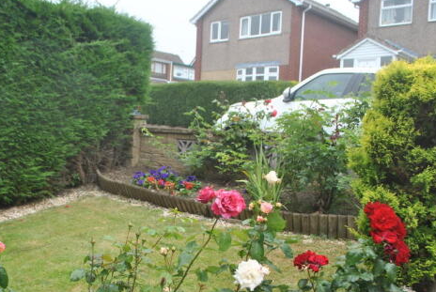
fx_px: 461
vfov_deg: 35.0
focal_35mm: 38
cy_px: 184
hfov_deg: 50.1
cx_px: 162
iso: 110
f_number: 5.6
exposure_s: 1/125
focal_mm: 18
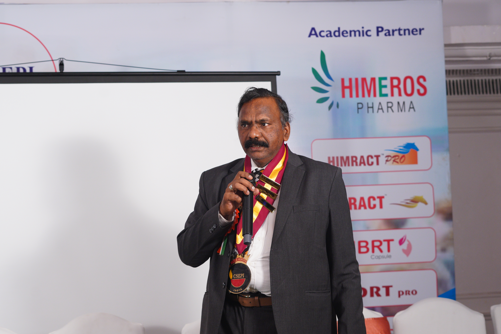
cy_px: 196
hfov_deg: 33.4
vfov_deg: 22.6
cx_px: 223
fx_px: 835
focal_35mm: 60
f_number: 4.5
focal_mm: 50
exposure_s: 1/160
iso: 1250
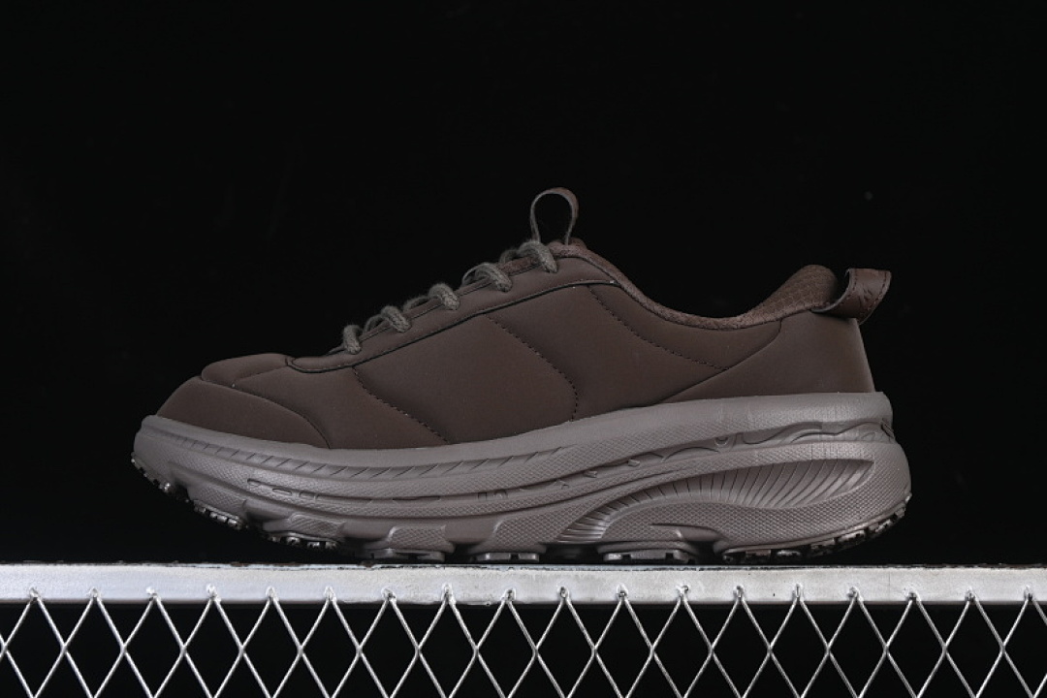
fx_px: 2181
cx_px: 524
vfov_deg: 18.2
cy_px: 349
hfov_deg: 27.0
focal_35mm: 75
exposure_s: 1/60
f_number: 6.3
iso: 160
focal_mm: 50
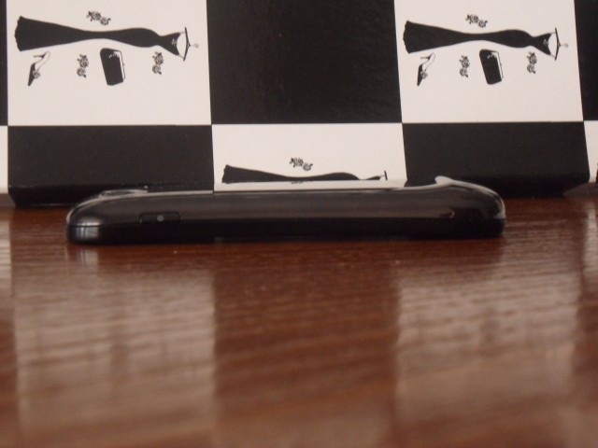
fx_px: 1088
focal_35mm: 63
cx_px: 299
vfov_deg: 23.3
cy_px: 224
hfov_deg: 30.7
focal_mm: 11.2
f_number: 5.6
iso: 400
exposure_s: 1/15
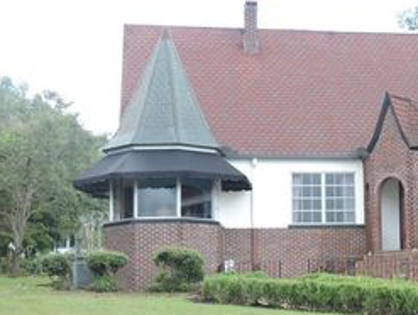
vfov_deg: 15.6
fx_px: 1149
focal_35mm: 95
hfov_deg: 20.1
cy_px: 216
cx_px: 406
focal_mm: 8.4
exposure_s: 1/400
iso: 720
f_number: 3.5
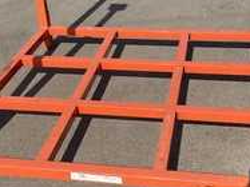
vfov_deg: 23.6
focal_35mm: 62
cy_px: 104
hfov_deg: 31.2
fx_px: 447
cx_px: 138
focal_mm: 3
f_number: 1.8
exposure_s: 1/2320
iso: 25
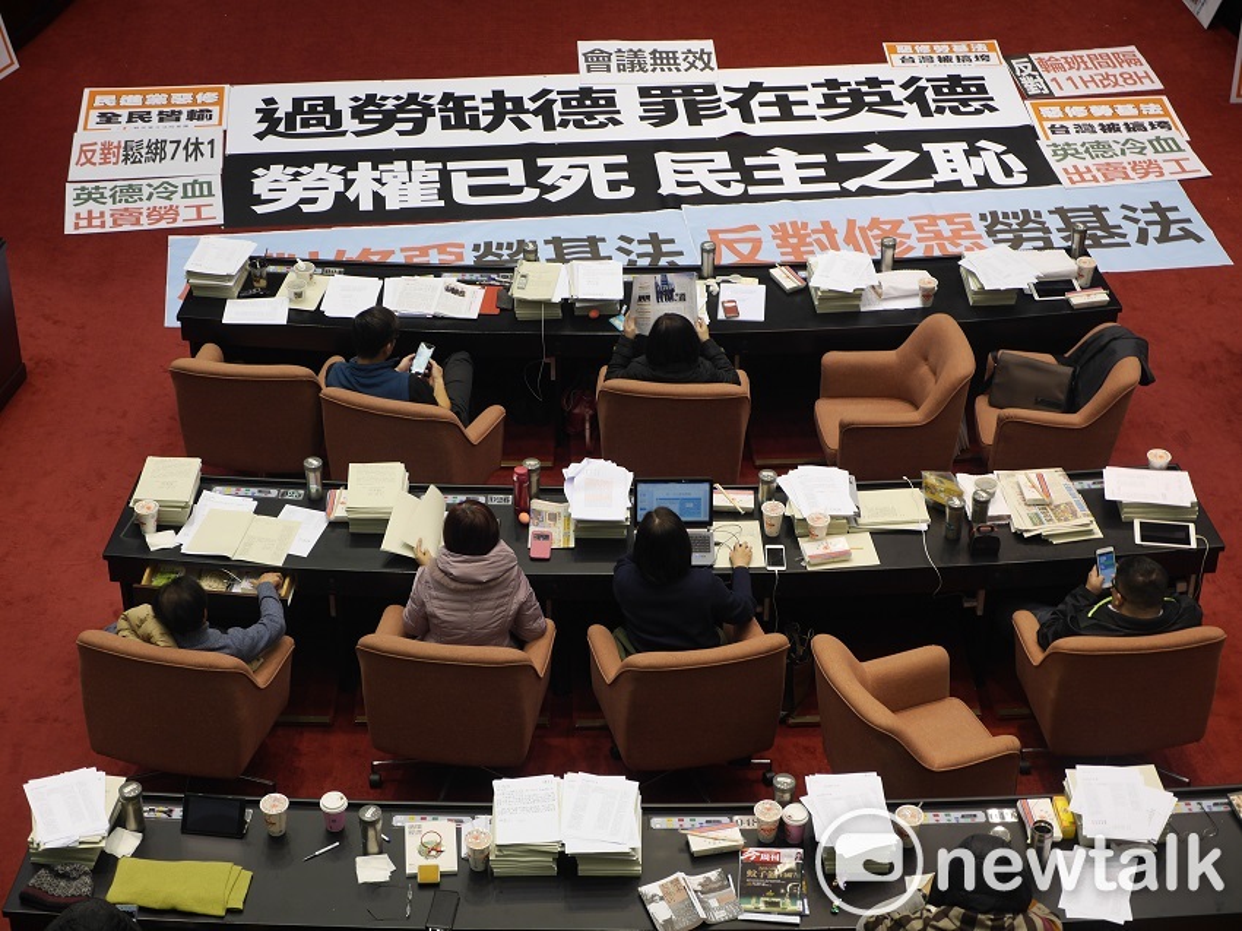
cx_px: 621
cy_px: 466
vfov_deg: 22.2
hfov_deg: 29.4
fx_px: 2367
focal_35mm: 66
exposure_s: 1/60
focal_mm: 33
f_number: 2.8
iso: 200
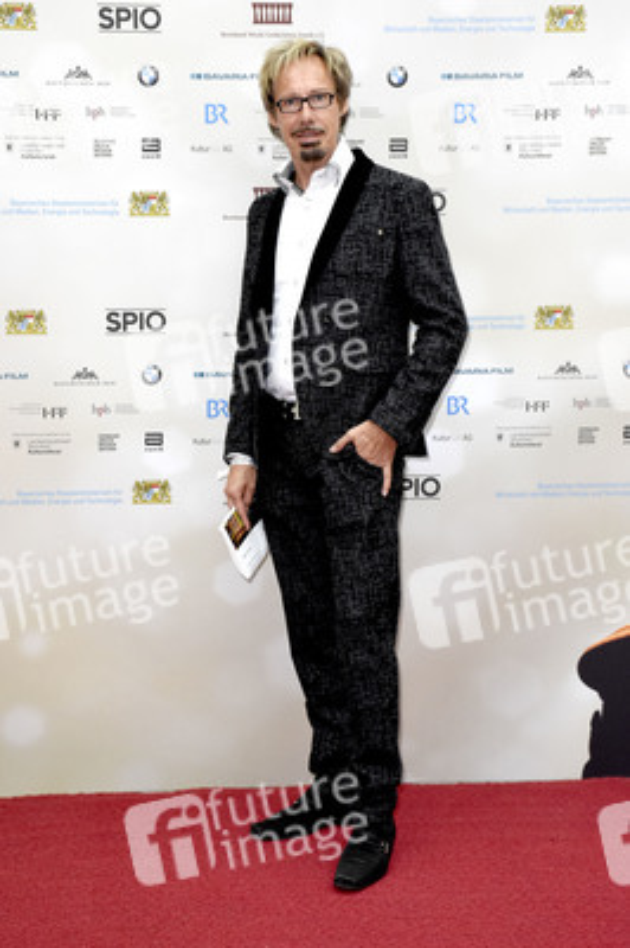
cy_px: 474
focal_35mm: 60
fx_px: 1578
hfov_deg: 22.6
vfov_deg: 33.4
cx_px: 315
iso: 1600
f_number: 6.3
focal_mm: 40
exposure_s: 1/160
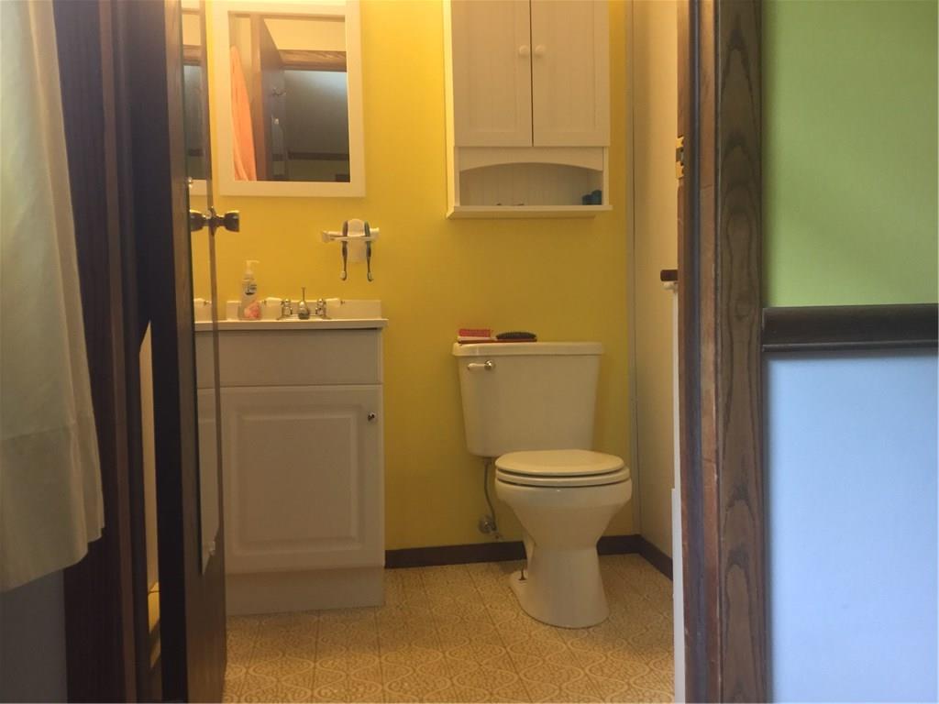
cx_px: 470
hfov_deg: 58.4
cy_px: 352
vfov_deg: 45.4
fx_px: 841
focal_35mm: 31
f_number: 2.4
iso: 125
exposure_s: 1/30
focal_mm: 3.3
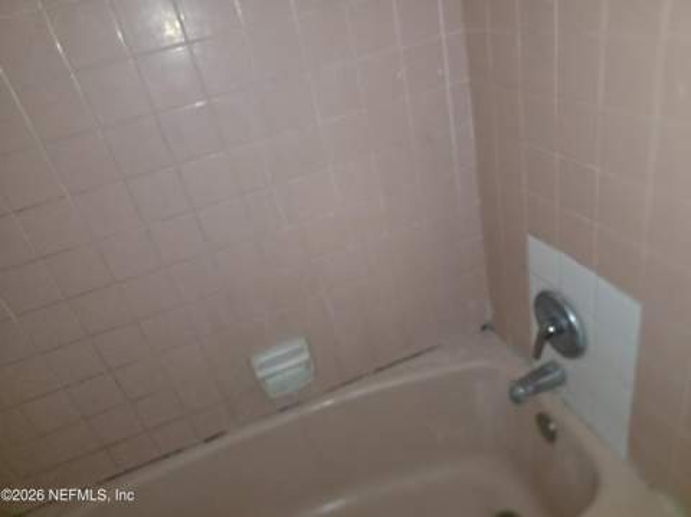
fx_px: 459
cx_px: 346
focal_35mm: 23
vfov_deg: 58.8
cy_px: 258
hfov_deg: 74.0
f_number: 1.7
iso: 2500
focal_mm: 6.3
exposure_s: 1/120
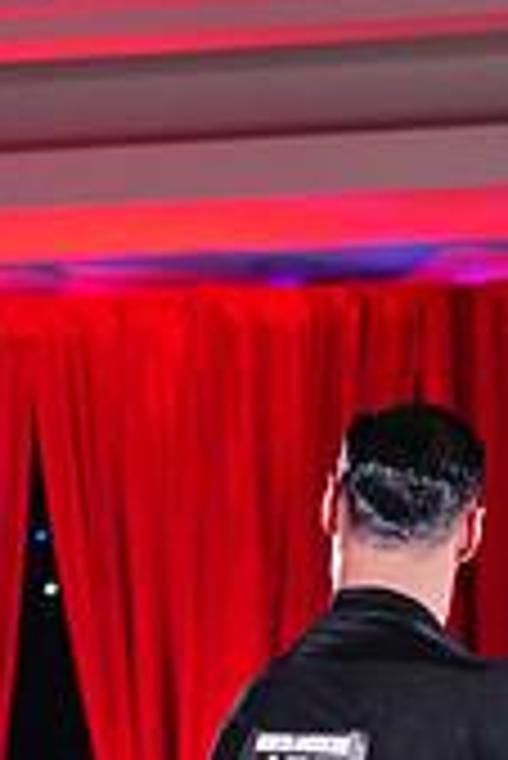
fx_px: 5069
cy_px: 1241
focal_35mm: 240
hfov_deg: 5.7
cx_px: 852
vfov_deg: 8.3
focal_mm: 70
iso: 2500
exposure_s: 1/320
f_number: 2.8
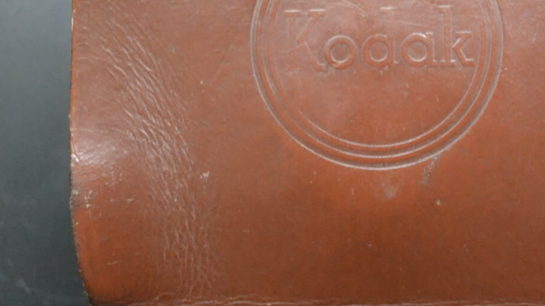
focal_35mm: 95
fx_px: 1372
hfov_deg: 22.1
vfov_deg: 12.7
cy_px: 56
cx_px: 454
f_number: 4
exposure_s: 1/40
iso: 3200
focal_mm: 24
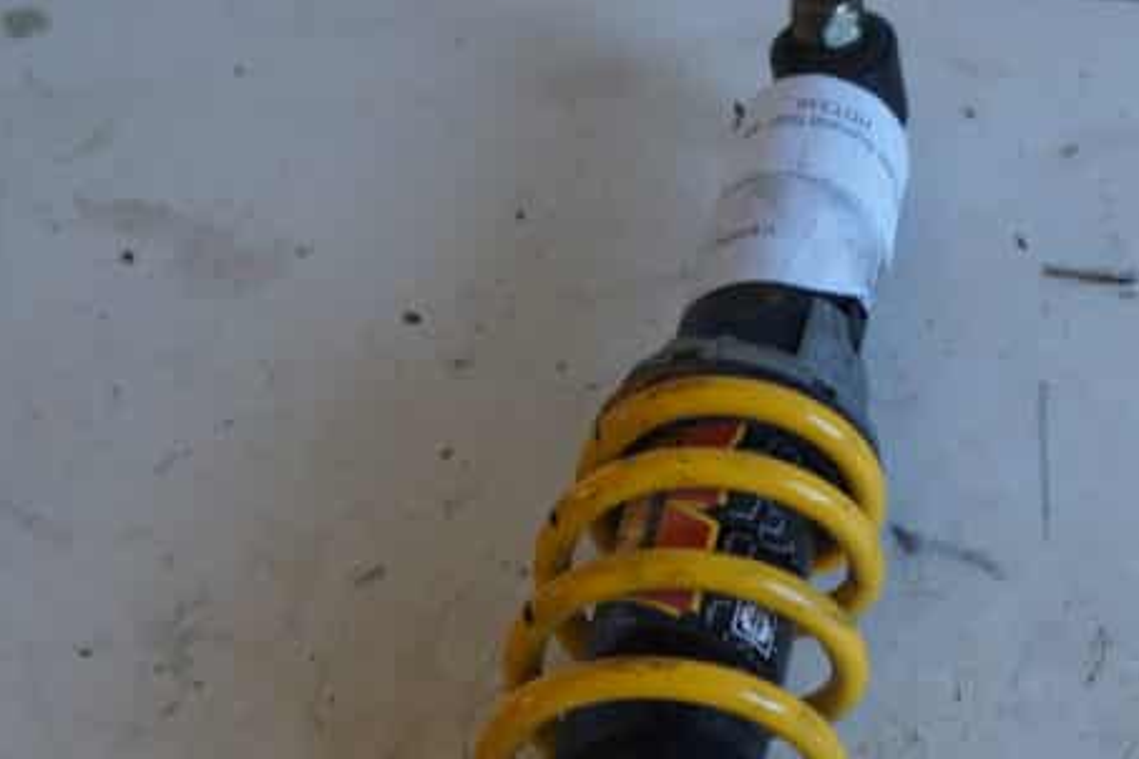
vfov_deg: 18.5
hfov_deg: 27.9
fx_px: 2250
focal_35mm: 71
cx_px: 878
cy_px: 816
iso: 250
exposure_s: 1/60
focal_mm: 21
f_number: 4
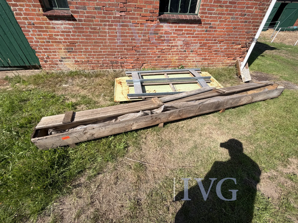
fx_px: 121
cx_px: 149
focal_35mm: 14
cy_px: 112
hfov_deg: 102.1
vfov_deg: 85.7
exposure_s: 1/770
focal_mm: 2.22
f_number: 2.2
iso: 32
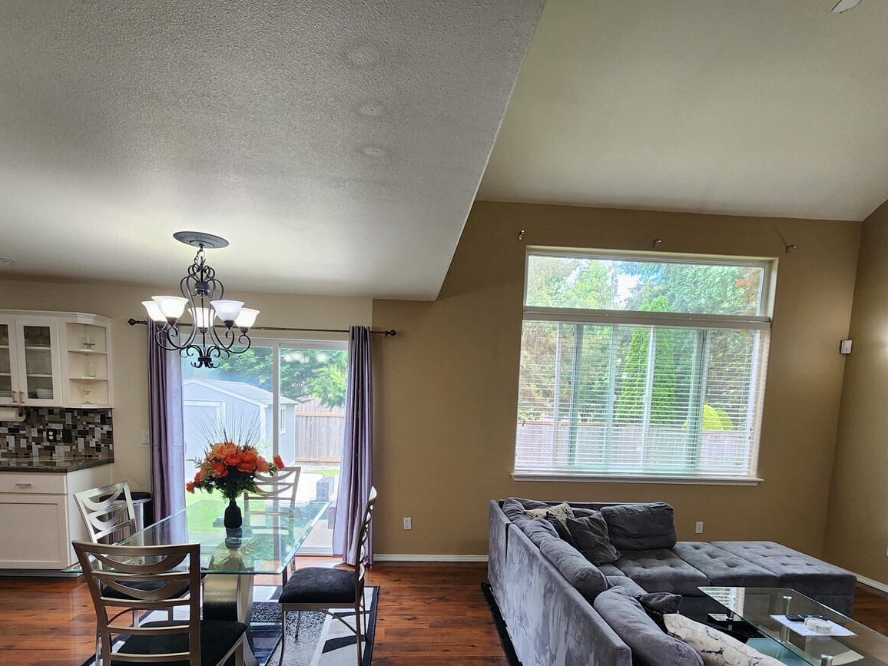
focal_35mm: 18
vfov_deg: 69.1
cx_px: 435
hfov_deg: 87.7
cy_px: 455
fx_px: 462
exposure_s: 1/60
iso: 80
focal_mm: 2.2
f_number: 2.2
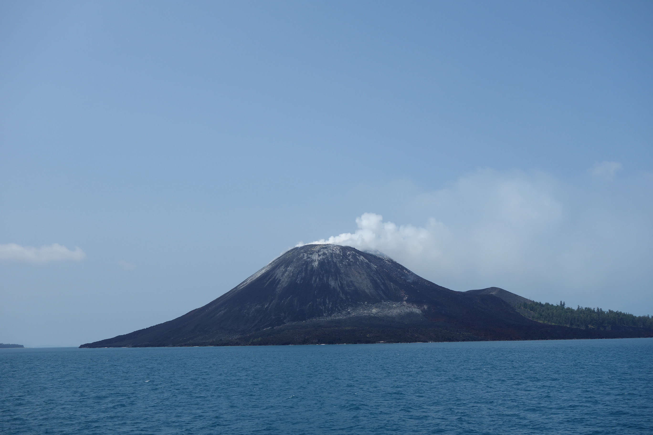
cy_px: 218
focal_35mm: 43
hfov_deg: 45.4
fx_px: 780
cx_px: 326
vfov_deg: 31.2
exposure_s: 1/800
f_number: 6.3
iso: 125
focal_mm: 16.01
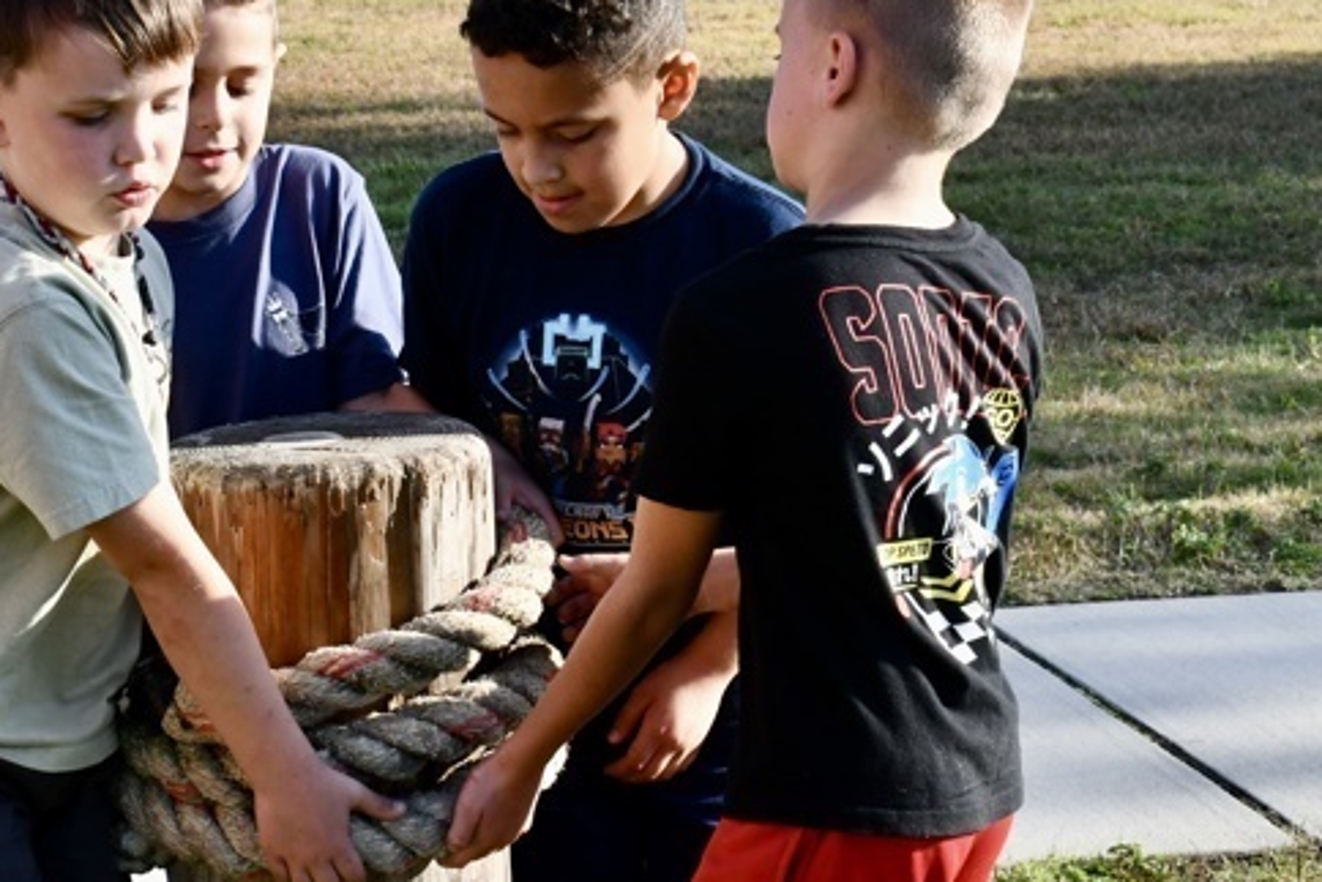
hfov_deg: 17.9
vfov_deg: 12.0
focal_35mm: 114
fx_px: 4187
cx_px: 451
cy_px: 425
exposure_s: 1/640
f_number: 13
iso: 1000
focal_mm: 46
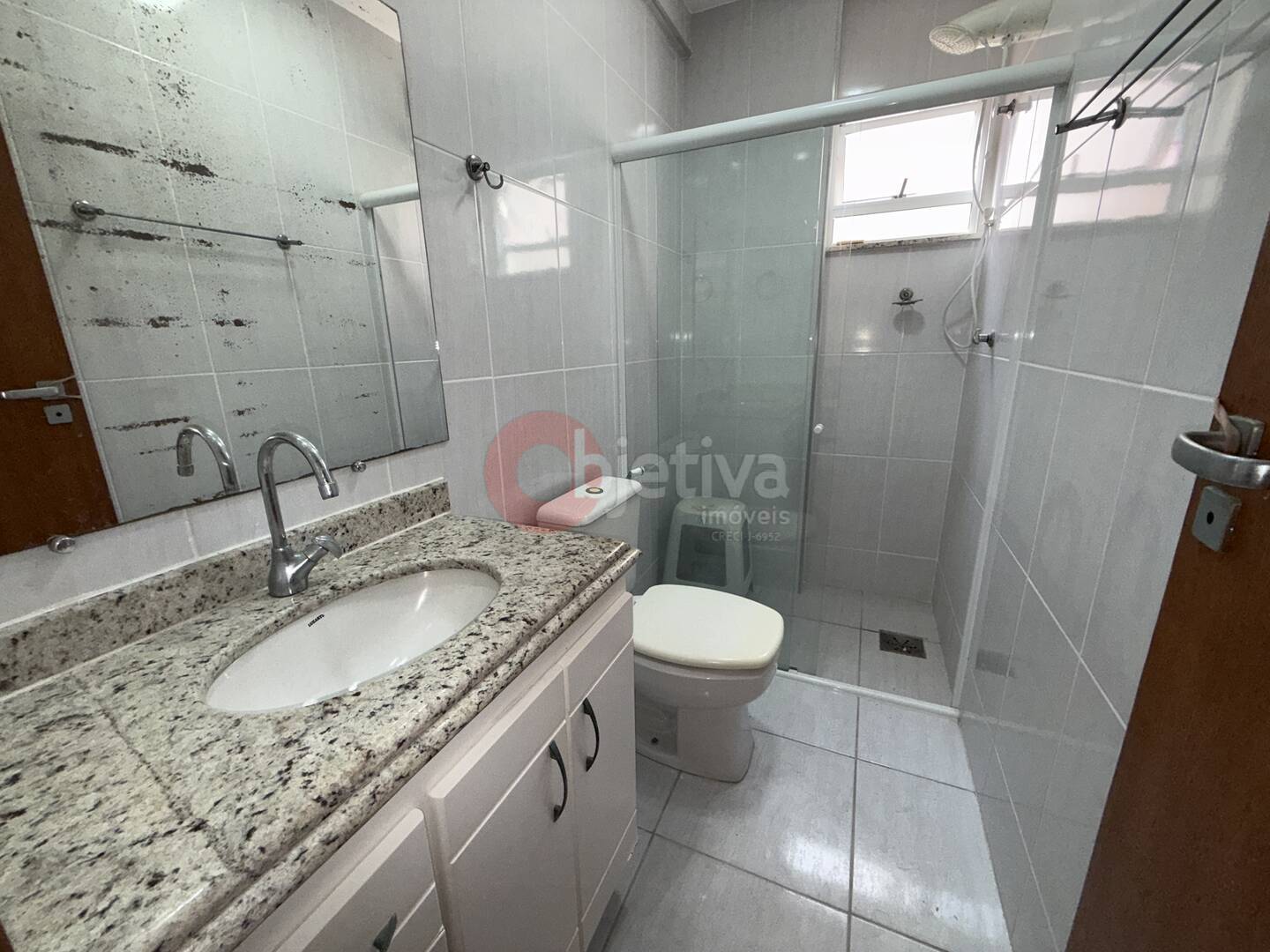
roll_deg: +1.3
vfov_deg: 85.7
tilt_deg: -14.6
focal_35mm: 14
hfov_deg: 102.1
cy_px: 476
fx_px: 514
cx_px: 635
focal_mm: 2.22
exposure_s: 1/120
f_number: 2.2
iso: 125
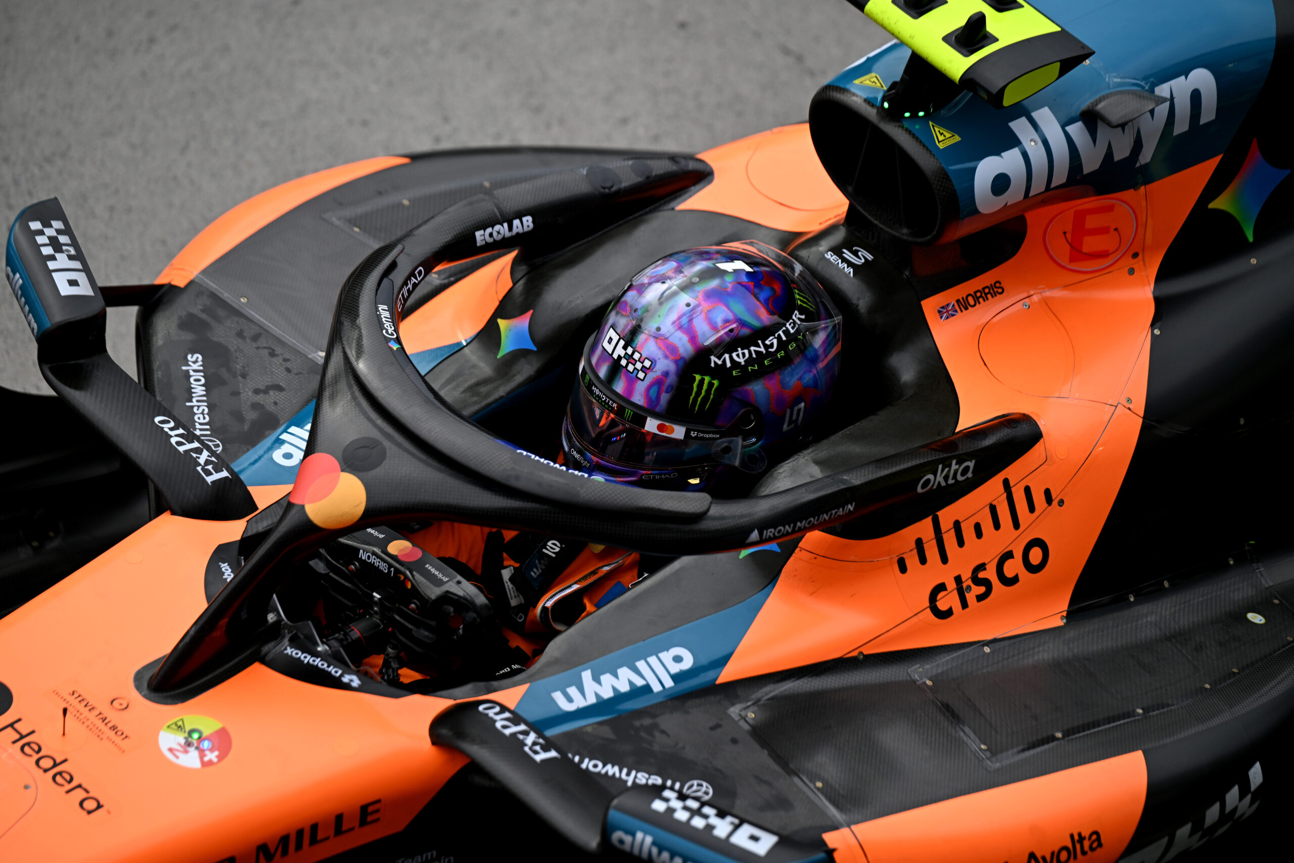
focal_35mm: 200
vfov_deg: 6.9
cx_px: 647
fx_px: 7189
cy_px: 432
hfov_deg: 10.3
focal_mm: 200
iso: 400
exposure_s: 1/3200
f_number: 3.2
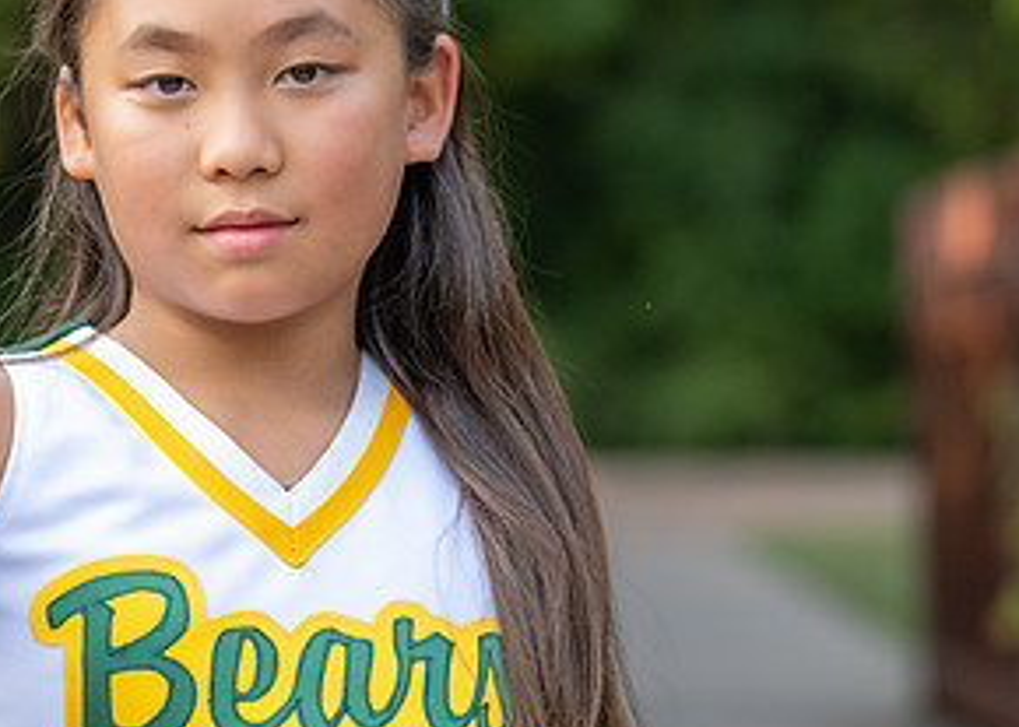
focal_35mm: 234
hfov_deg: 8.6
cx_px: 298
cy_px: 328
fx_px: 6770
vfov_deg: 6.1
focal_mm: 83
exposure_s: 1/1250
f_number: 2.8
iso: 800
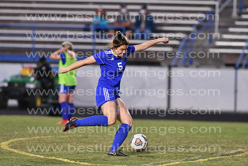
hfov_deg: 4.6
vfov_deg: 3.1
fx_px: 3101
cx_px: 124
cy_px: 83
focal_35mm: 450
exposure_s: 1/800
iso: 10000
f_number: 3.5
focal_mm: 300
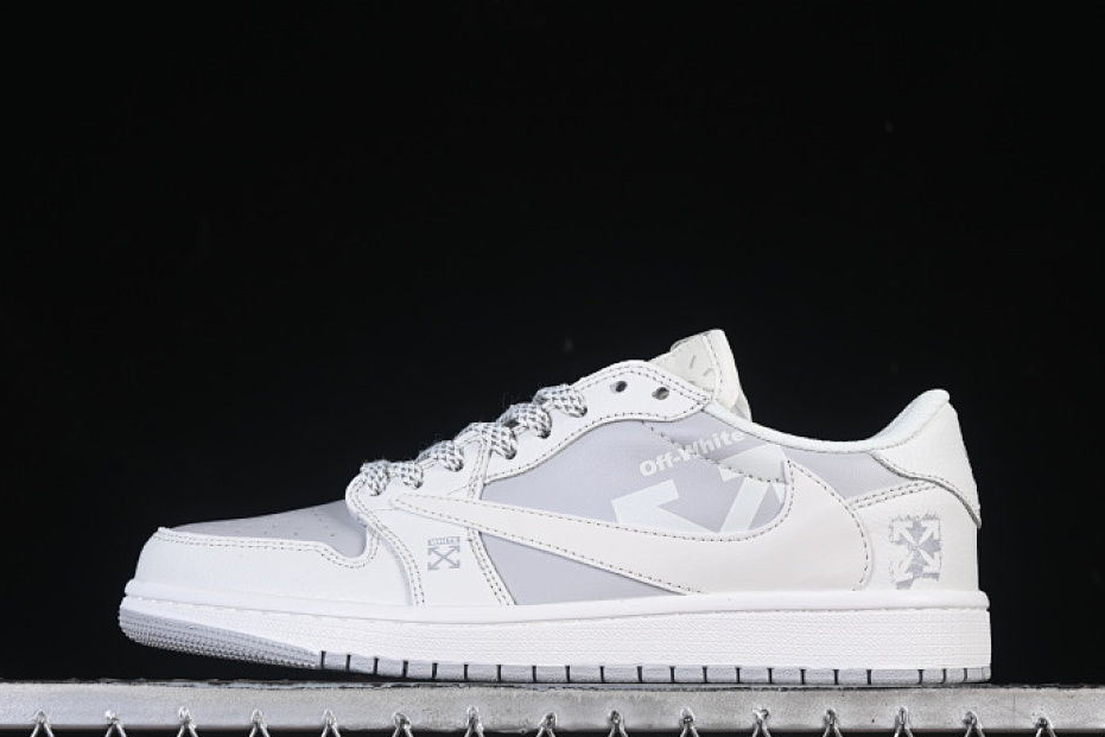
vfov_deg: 15.7
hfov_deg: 23.4
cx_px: 560
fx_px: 2671
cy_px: 420
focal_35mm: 87
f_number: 8
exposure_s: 1/100
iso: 160
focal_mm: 50
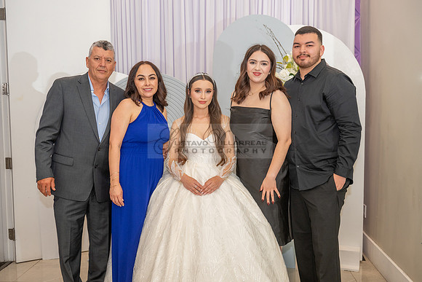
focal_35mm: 38
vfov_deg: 35.1
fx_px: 446
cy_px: 141
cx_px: 211
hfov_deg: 50.7
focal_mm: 38
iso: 640
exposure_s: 1/160
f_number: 3.5
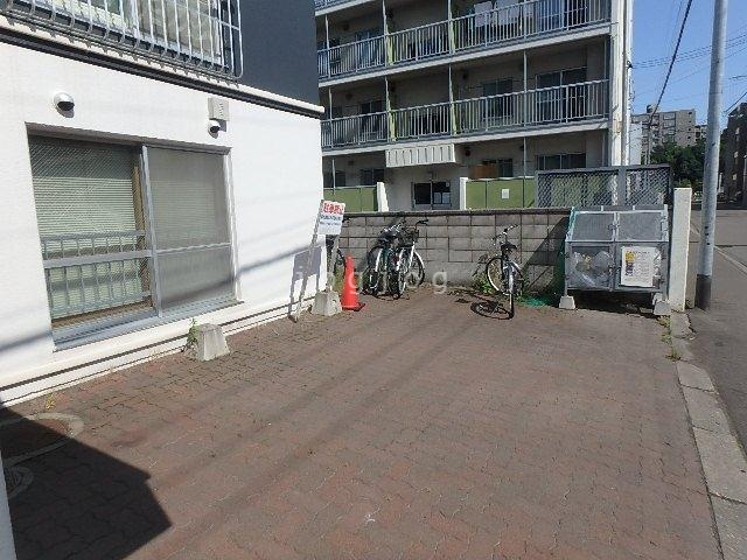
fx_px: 453
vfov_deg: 63.4
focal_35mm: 21
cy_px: 280
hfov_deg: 79.0
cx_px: 374
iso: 125
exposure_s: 1/640
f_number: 6
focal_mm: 3.7
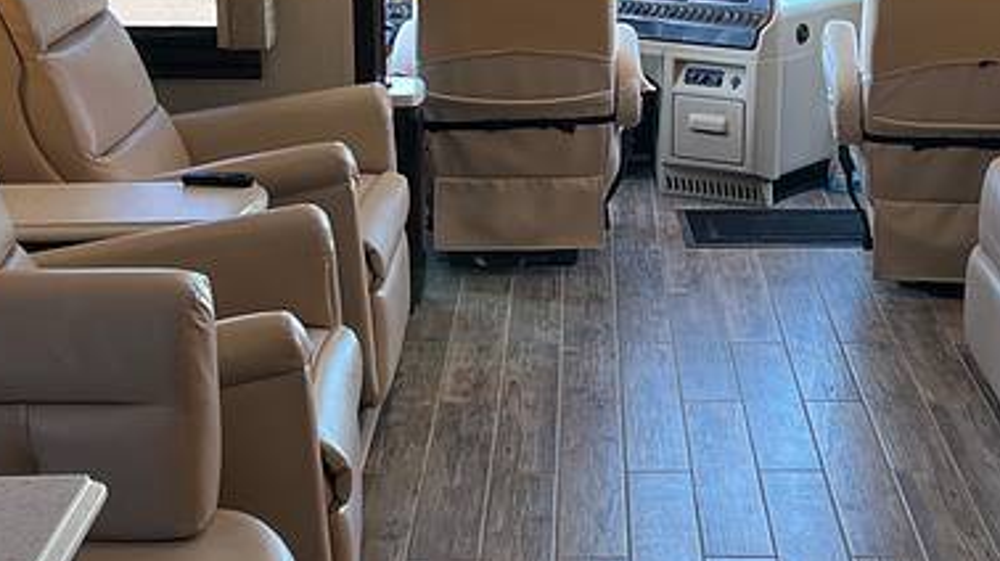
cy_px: 106
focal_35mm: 75
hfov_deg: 28.1
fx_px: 1987
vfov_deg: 15.9
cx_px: 651
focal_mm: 5.7
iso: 100
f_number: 1.5
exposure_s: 1/83
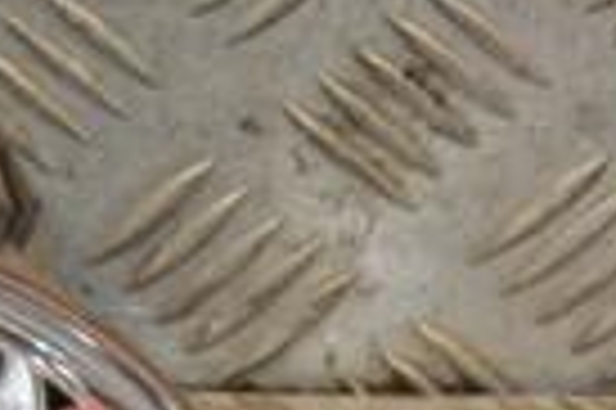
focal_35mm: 407
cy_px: 378
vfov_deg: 3.4
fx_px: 6956
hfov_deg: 5.0
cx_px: -490
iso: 800
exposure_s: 1/160
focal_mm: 62
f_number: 5.3
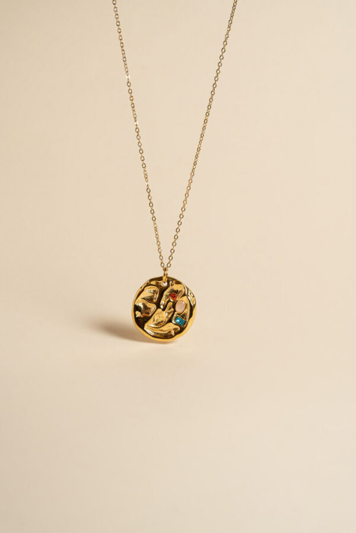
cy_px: 266
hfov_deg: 18.2
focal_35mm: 75
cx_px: 178
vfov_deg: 27.0
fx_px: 1112
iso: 1000
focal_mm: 75
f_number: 11
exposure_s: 1/100
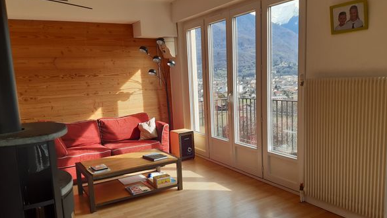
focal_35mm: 29
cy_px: 124
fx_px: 298
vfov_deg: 40.1
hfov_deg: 66.0
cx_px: 195
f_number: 1.7
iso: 40
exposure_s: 1/294
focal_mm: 3.92
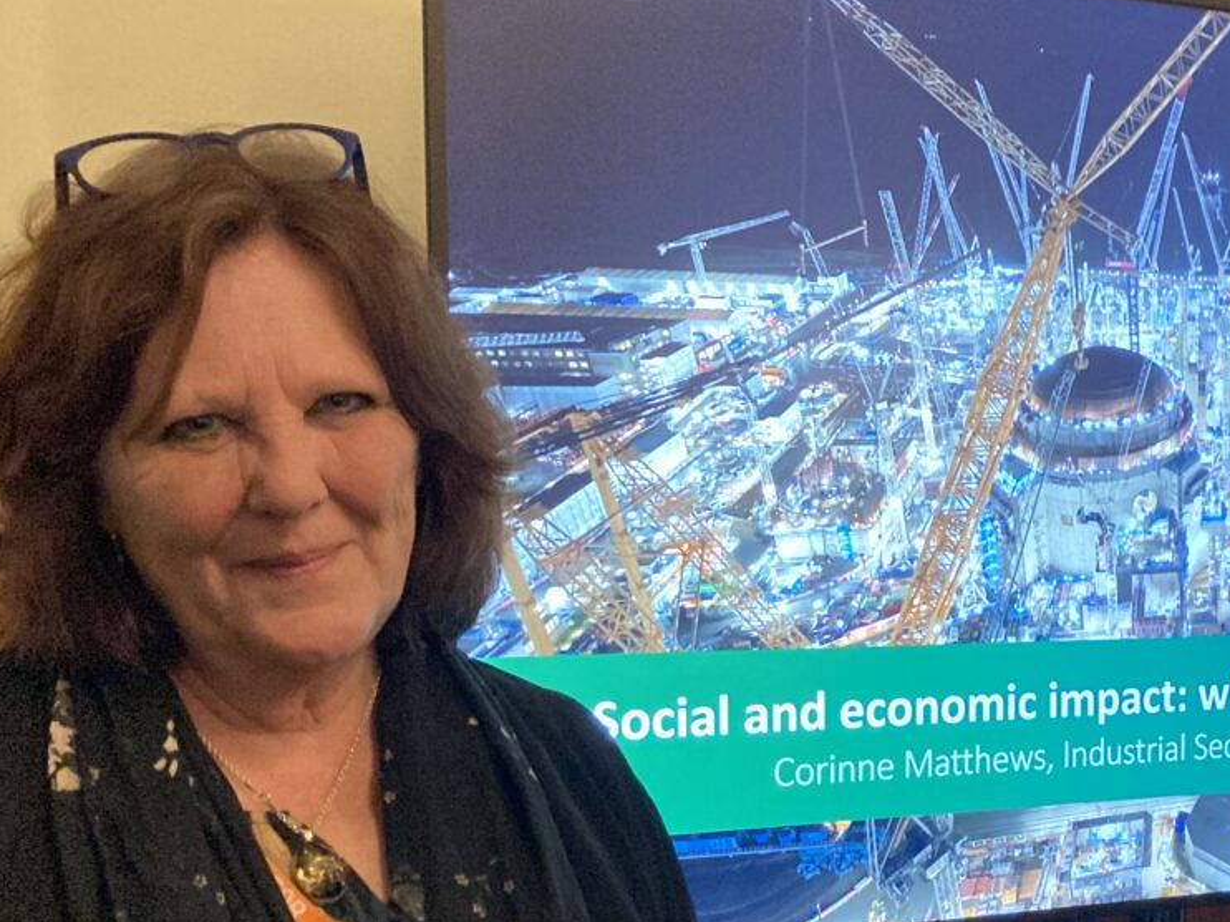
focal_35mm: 58
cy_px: 663
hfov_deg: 31.9
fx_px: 2060
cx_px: 1061
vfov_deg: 25.0
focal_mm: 3.99
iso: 320
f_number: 1.8
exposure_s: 1/48
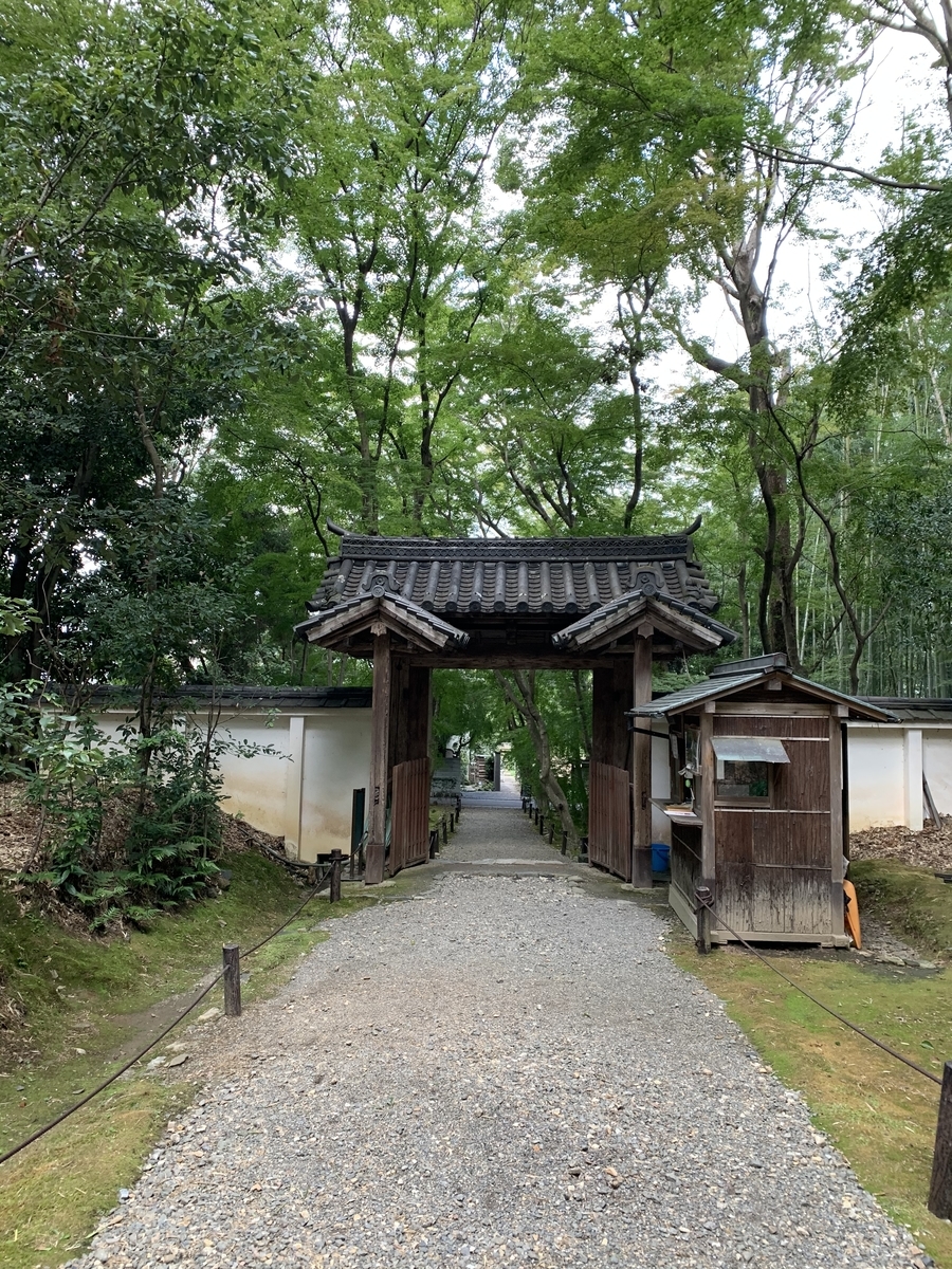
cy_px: 634
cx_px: 476
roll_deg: +0.4
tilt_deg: +3.7
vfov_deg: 67.3
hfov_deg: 53.1
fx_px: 953
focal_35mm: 26
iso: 80
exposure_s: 1/121
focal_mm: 4.25
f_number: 1.8
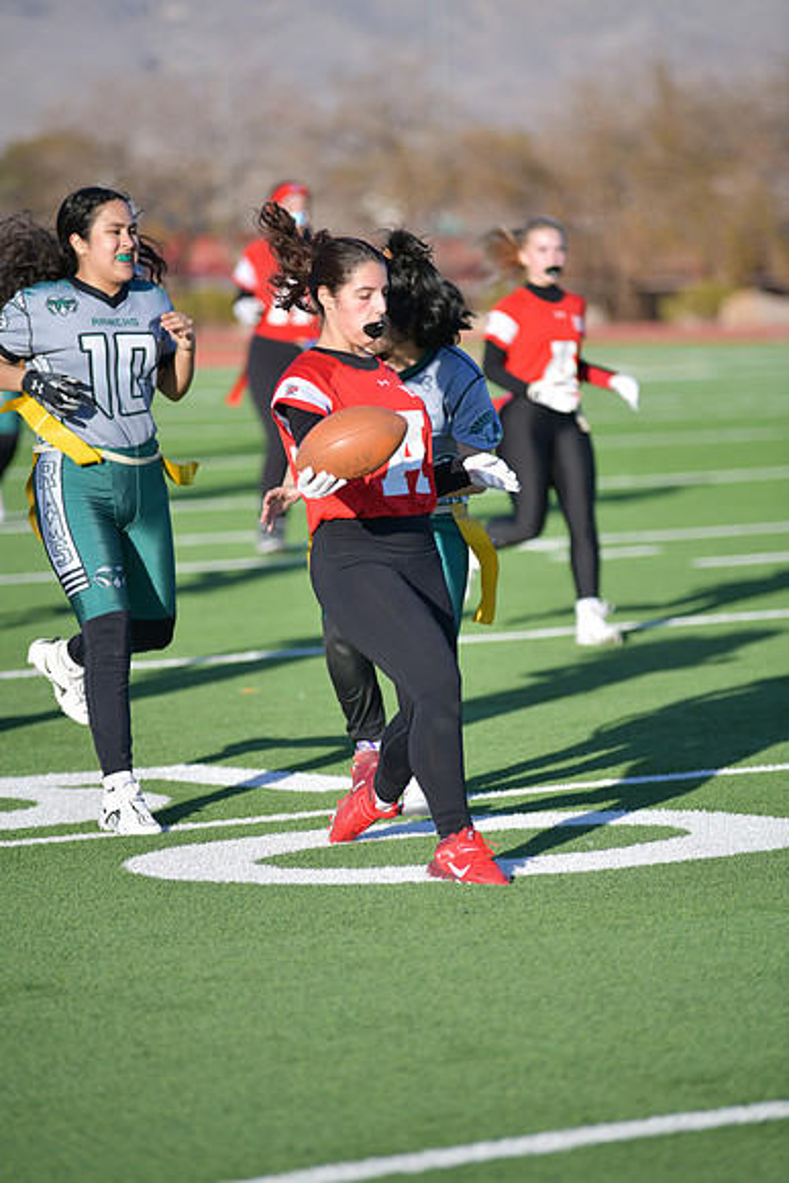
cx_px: 394
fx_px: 5914
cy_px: 592
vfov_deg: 11.4
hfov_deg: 7.6
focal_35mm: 180
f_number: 2.8
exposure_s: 1/1600
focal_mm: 180
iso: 100
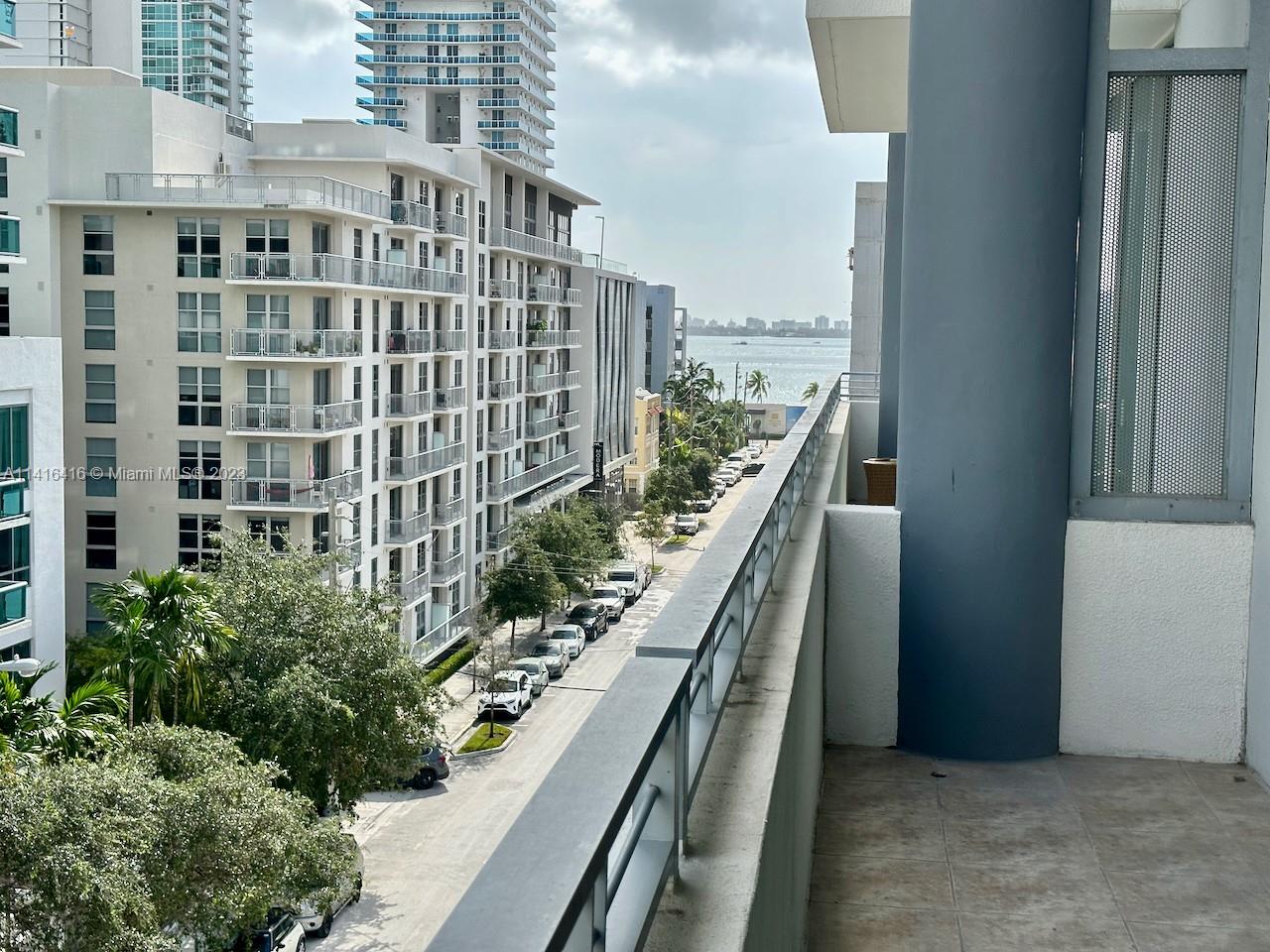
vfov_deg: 30.3
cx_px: 635
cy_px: 476
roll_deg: -1.1
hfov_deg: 39.7
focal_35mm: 48
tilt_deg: -5.7
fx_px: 1761
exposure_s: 1/3257
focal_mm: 6.86
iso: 64
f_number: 1.78
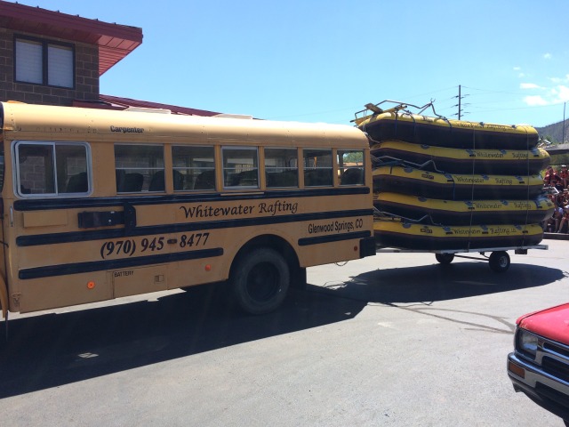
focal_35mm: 29
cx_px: 284
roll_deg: +0.7
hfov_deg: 61.7
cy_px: 214
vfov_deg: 48.2
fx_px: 477
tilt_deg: -2.3
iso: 32
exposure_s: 1/1282
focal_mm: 4.15
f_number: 2.2
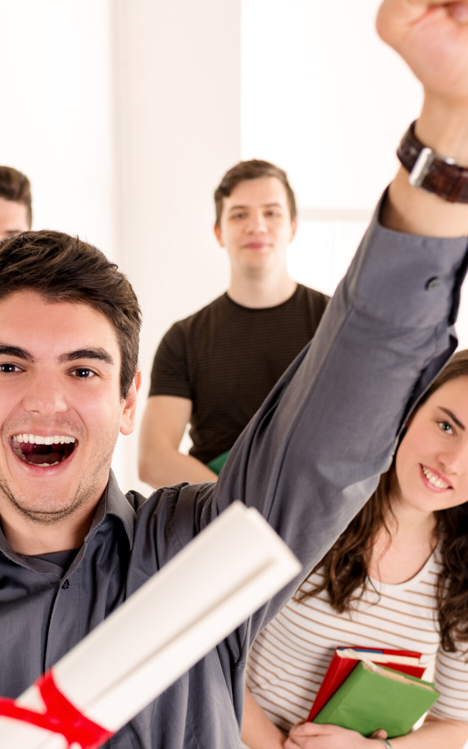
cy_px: 546
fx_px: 1245
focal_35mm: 61
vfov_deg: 32.9
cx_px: 144
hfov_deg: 21.2
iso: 100
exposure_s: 1/125
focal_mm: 35
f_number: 4
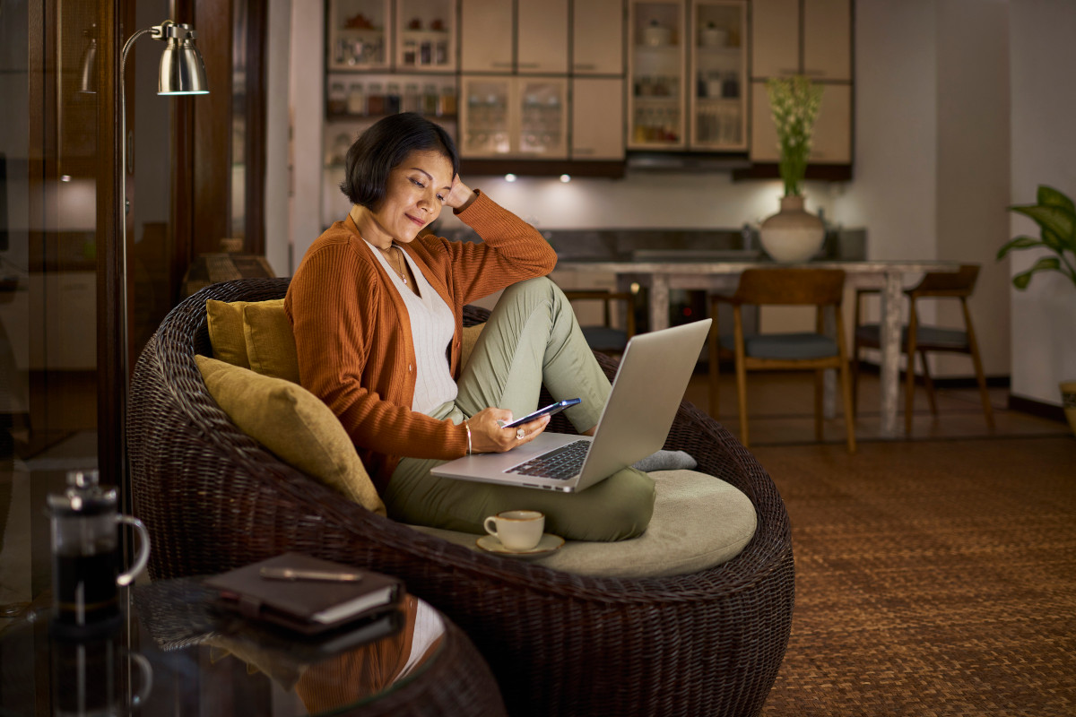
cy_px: 358
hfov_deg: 54.4
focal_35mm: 35
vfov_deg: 37.9
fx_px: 1046
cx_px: 538
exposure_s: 1/1.25
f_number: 2
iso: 125
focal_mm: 35
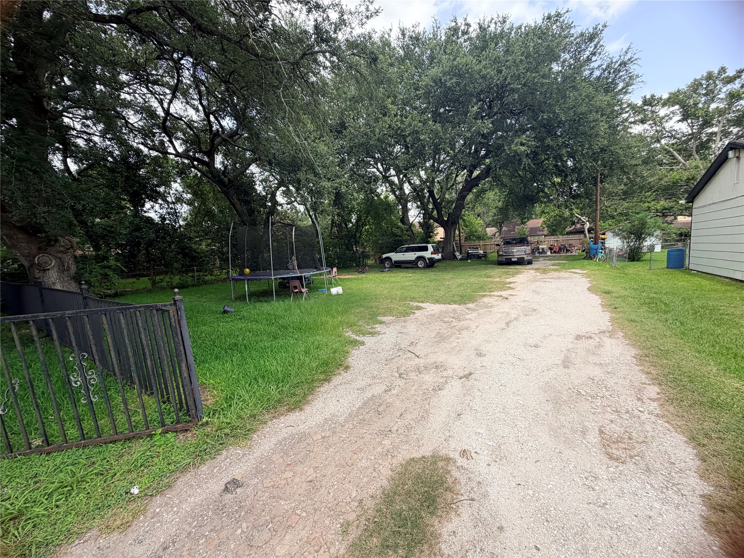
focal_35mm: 14
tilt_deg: -6.0
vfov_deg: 85.7
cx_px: 372
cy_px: 279
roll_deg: +3.7
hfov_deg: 102.1
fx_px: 301
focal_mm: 2.22
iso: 40
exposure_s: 1/579
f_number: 2.2
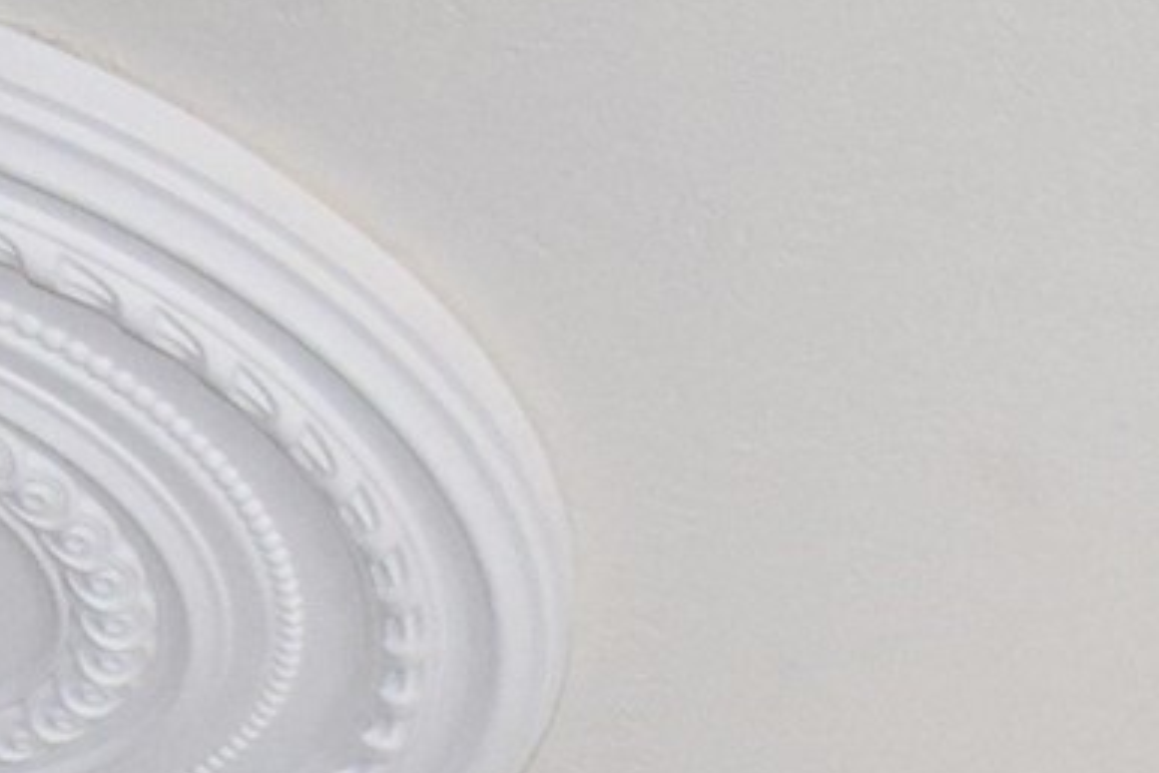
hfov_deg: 16.8
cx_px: 1162
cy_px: 2855
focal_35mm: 119
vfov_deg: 8.2
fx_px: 3831
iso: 800
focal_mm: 10
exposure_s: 1/100
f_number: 5
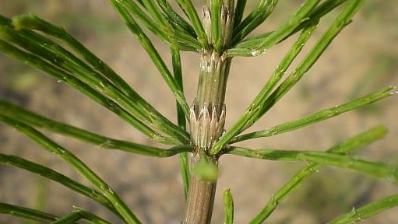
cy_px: 118
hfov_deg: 40.5
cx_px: 220
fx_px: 538
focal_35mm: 51
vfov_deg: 23.5
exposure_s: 1/500
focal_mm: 7.4
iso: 64
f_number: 3.5
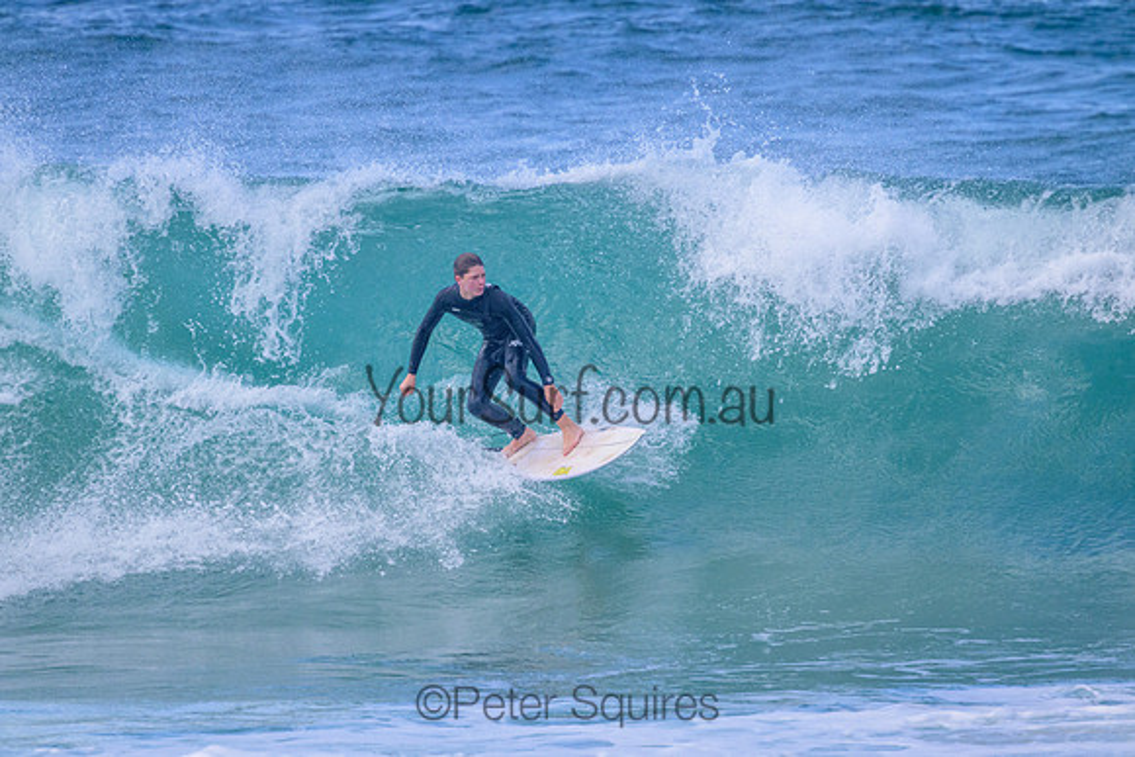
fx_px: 25227
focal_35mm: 800
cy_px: 378
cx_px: 568
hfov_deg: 2.6
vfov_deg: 1.7
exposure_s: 1/1600
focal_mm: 800
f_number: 11
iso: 2200
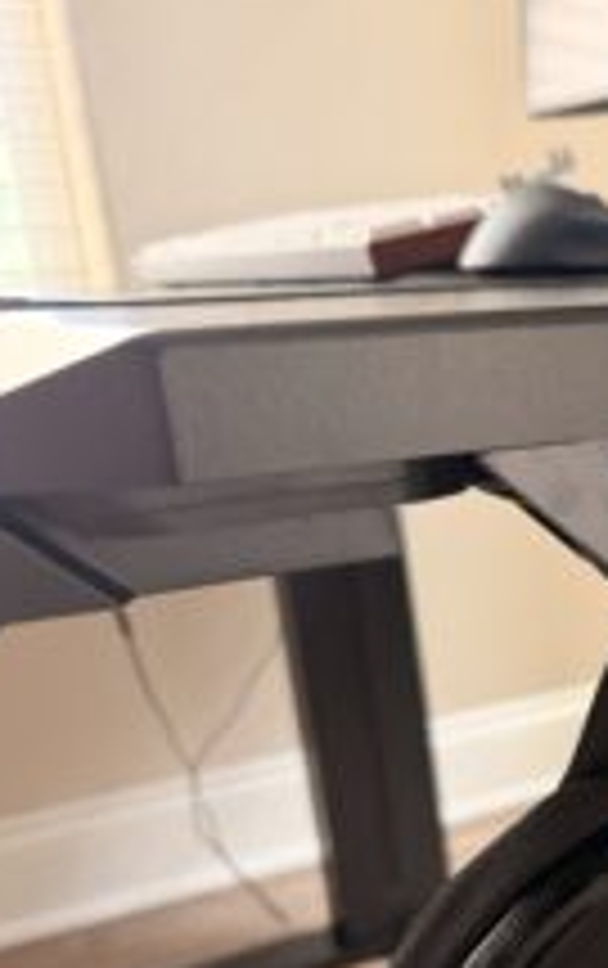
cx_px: 923
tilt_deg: -16.8
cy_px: 702
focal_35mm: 51
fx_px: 1348
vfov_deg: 38.7
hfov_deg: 21.2
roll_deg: +2.2
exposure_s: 1/40
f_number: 1.78
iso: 800
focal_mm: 6.76
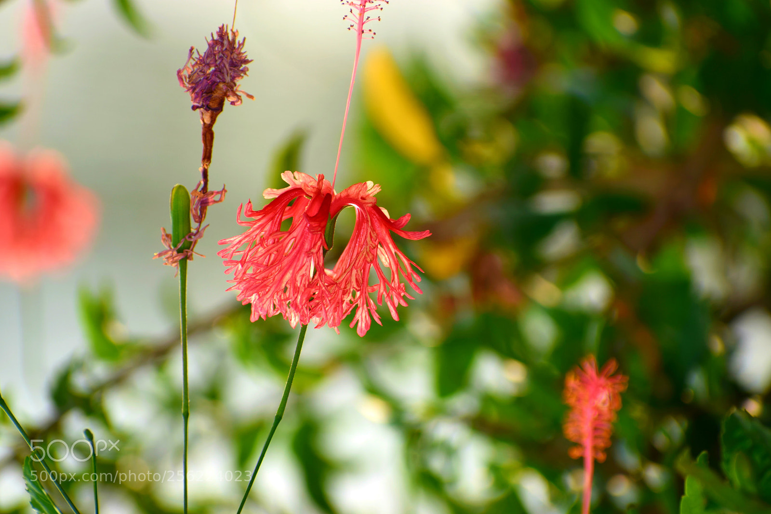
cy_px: 257
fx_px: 9635
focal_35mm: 450
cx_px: 386
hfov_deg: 4.6
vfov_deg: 3.1
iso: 100
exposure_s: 1/200
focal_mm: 300
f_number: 7.1
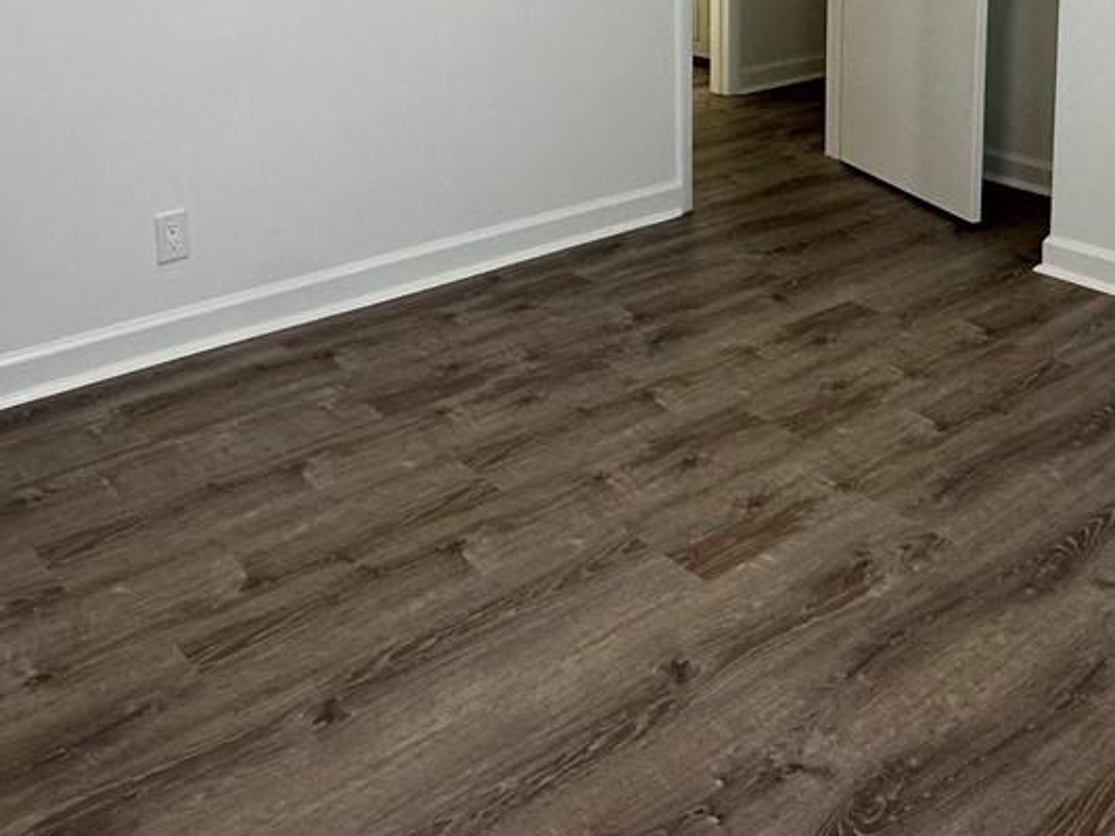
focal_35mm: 42
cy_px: -42
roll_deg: -0.5
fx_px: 1353
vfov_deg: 31.2
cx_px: 736
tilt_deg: -6.9
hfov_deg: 44.2
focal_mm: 2.22
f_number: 2.2
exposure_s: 1/120
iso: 200
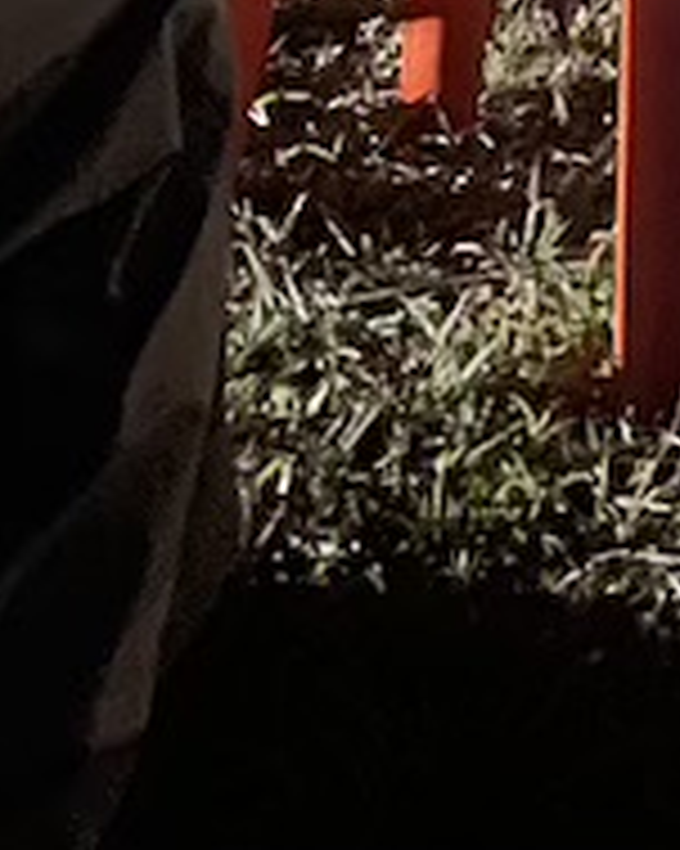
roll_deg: -3.7
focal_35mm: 143
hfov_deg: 10.4
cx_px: 1076
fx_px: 3600
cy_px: -1253
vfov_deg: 11.1
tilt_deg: +0.4
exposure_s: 1/4
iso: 640
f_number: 1.6
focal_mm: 4.2
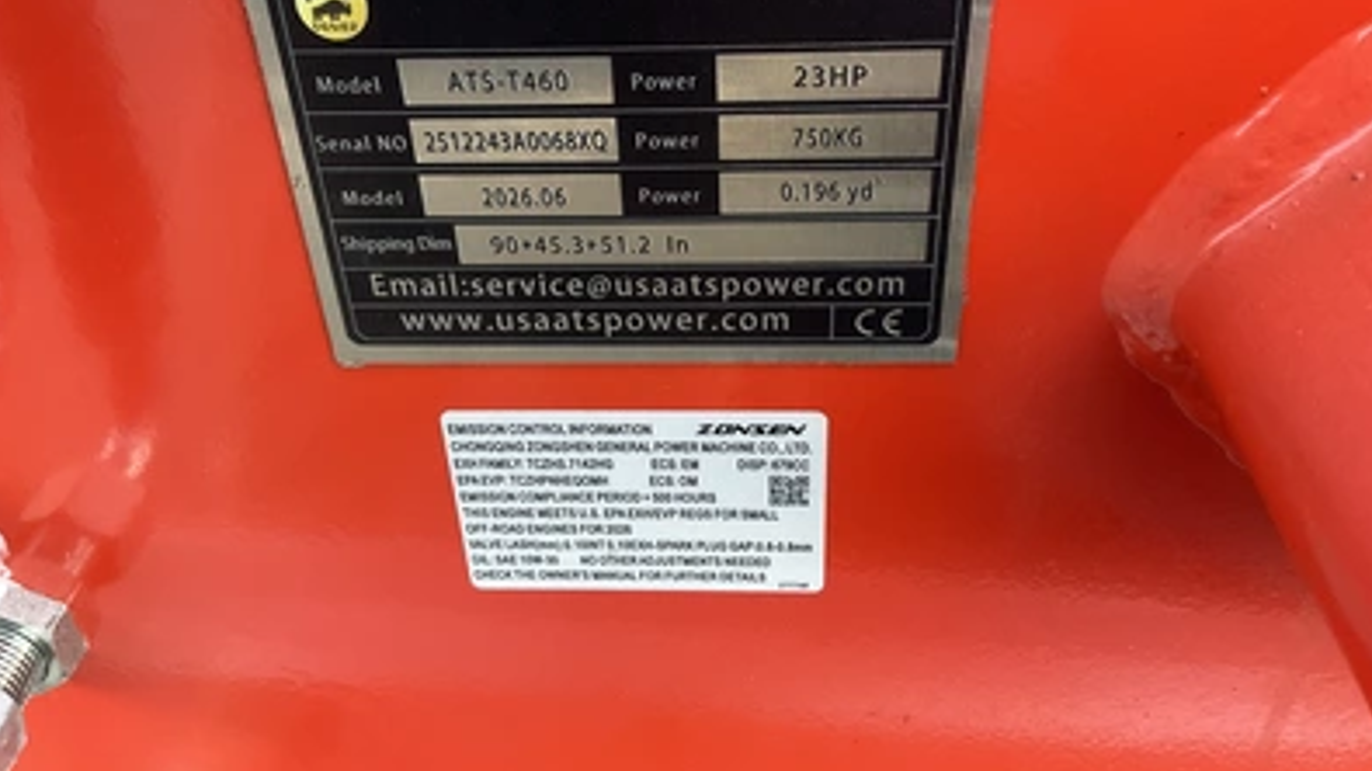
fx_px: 1164
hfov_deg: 61.0
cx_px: 684
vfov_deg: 36.3
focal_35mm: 32
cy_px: 264
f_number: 1.8
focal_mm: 3
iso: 250
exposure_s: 1/60
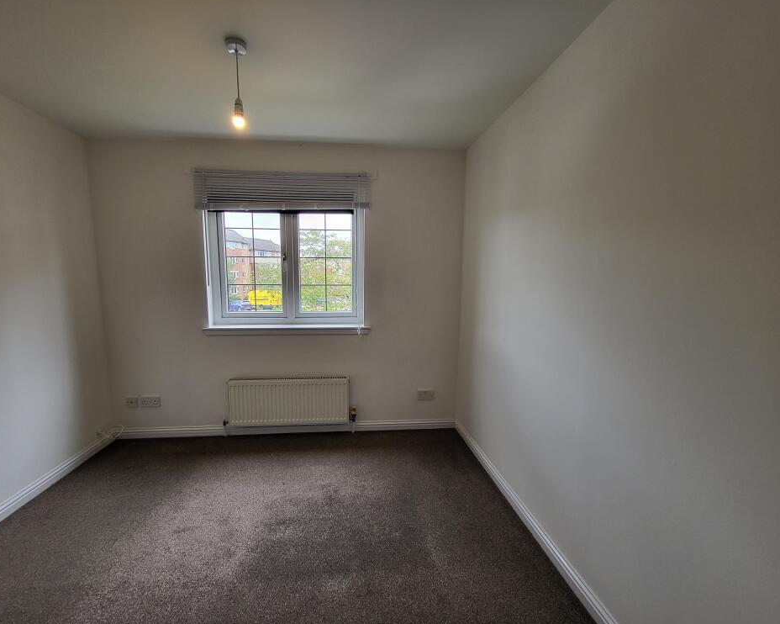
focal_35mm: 14
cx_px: 371
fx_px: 323
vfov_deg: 88.0
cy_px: 318
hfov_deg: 100.6
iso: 64
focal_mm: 1.74
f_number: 2.2
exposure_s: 1/50
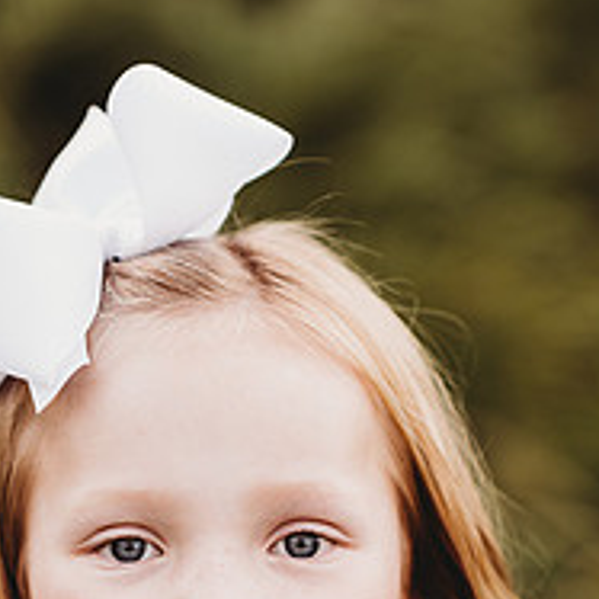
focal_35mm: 174
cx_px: 243
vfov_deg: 9.9
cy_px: 695
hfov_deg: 10.0
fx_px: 3406
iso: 80
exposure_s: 1/160
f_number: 2.2
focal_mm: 85
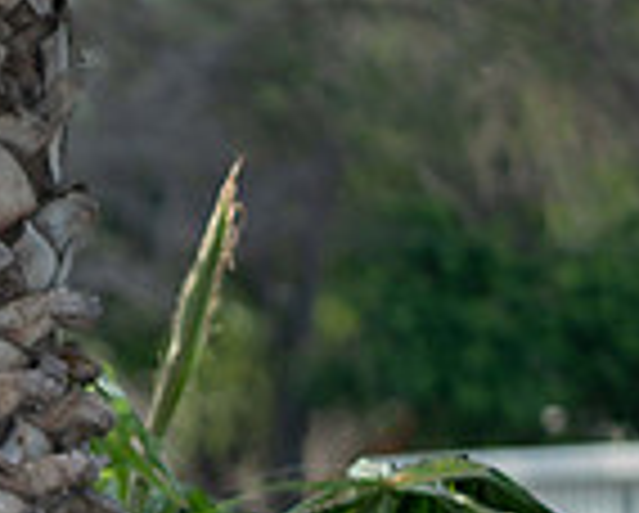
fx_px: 6174
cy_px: 722
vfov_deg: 4.7
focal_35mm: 326
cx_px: -603
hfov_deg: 5.8
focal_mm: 85
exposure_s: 1/2000
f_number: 1.8
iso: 125
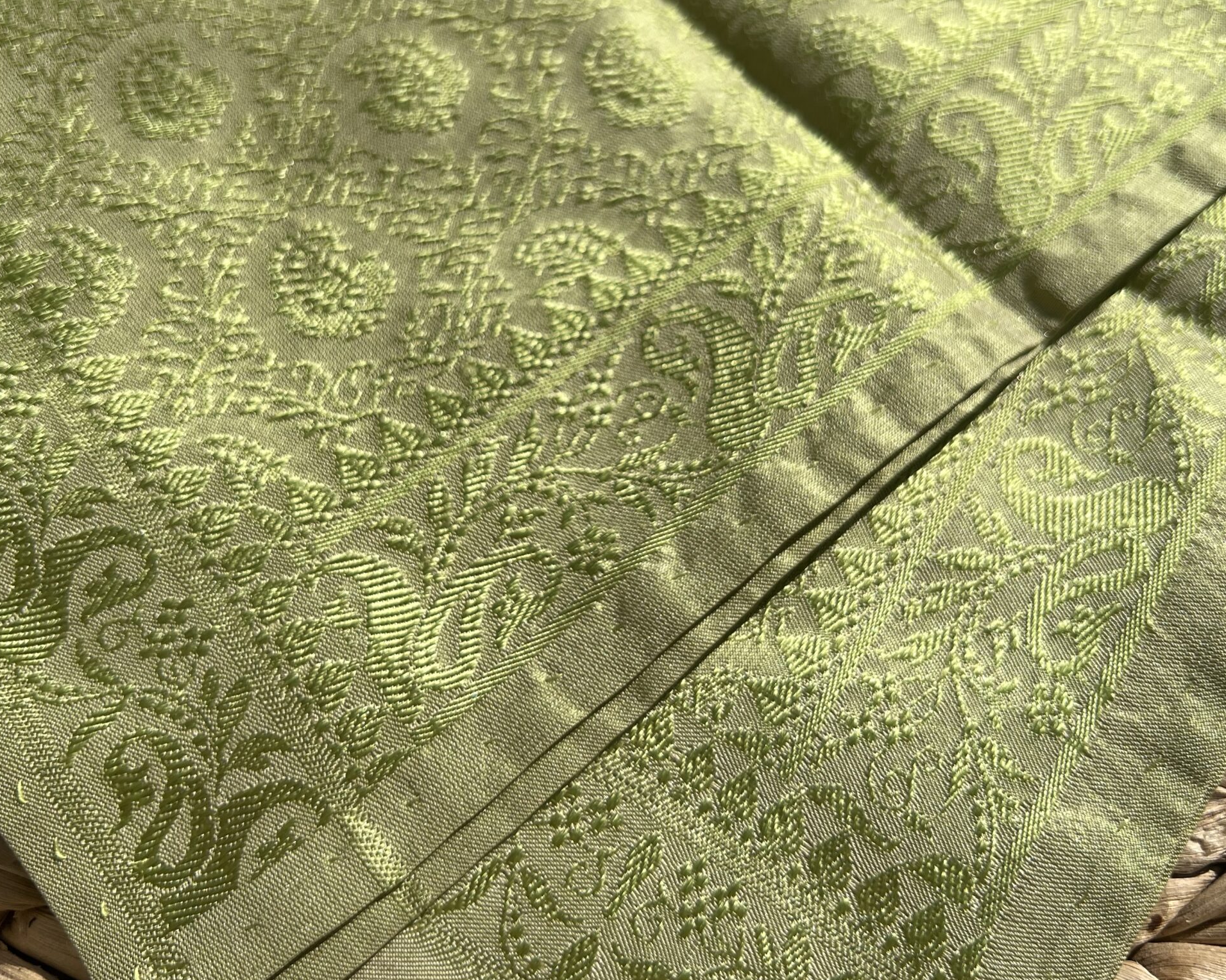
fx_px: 1234
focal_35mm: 34
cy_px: 369
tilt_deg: -67.2
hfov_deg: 52.8
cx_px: 613
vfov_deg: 43.0
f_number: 1.5
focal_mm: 5.7
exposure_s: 1/4630
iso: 50
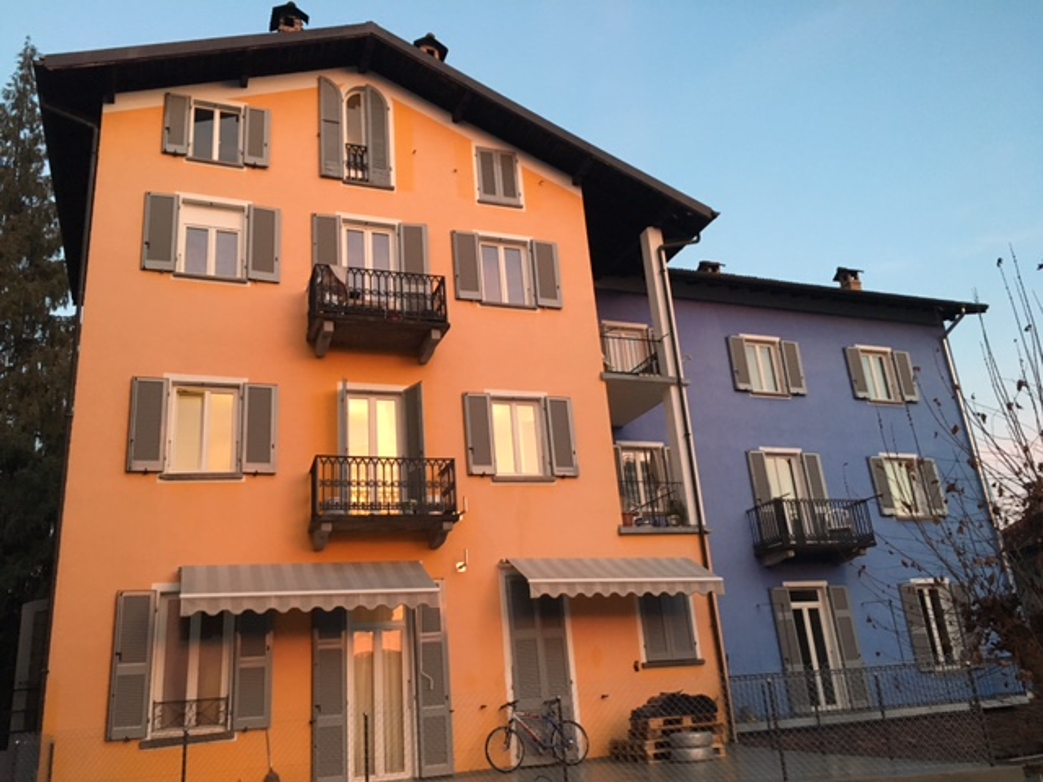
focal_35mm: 29
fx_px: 874
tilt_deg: +21.5
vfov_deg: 48.2
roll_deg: +4.4
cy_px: 391
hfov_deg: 61.7
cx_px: 522
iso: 200
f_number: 2.2
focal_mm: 4.15
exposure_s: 1/33
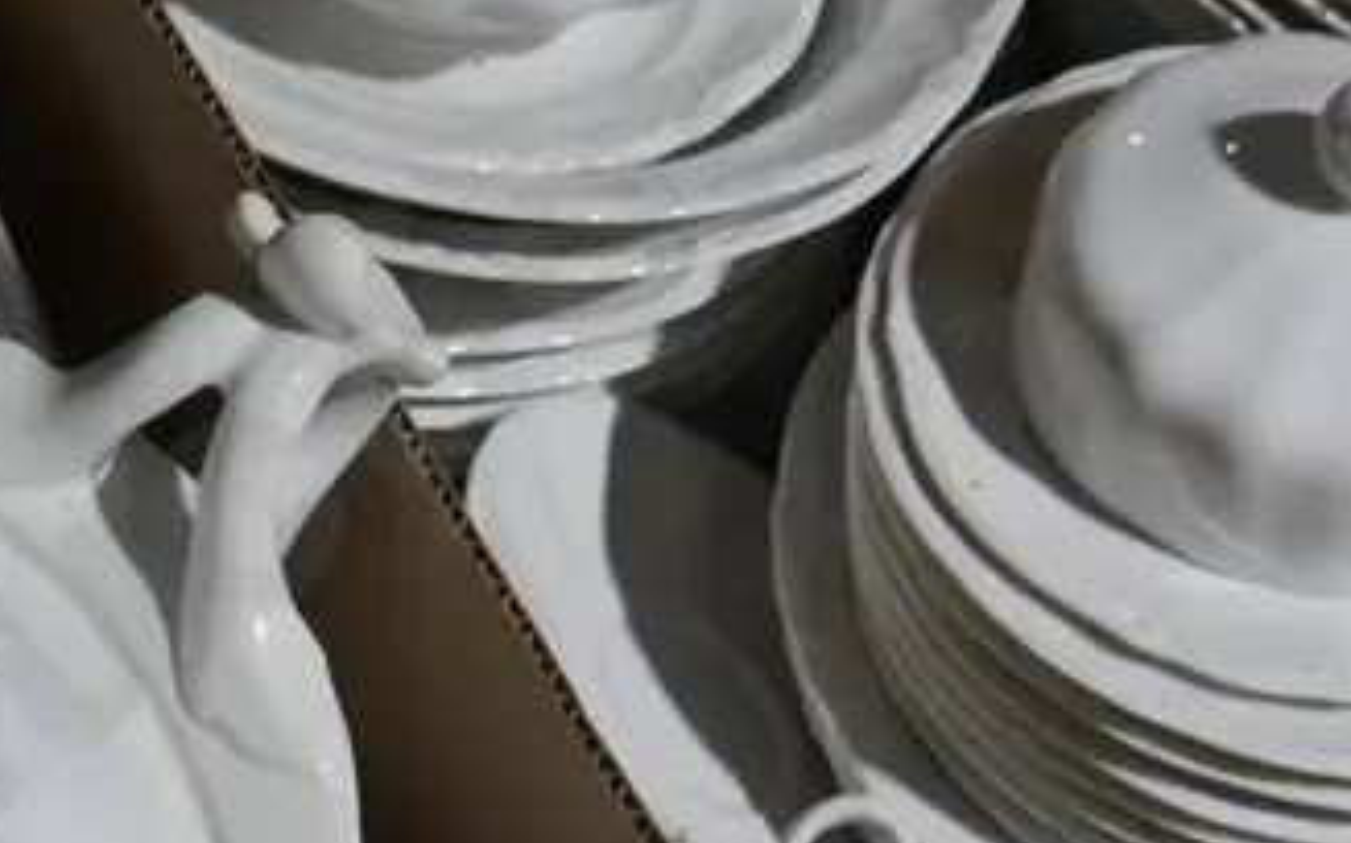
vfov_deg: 9.8
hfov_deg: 15.5
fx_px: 4894
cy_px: 614
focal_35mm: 133
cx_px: 103
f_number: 5.6
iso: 640
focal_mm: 20
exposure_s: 1/60
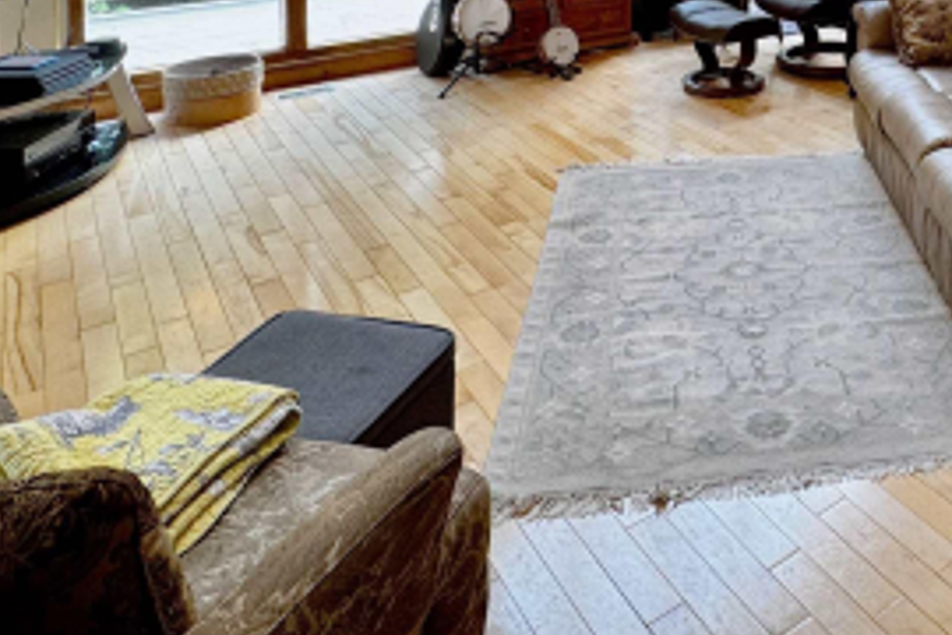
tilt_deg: -1.5
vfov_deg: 30.1
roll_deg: -0.9
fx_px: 952
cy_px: -169
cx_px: 806
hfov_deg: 49.0
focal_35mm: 36
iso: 100
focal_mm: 2.22
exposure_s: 1/120
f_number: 2.2
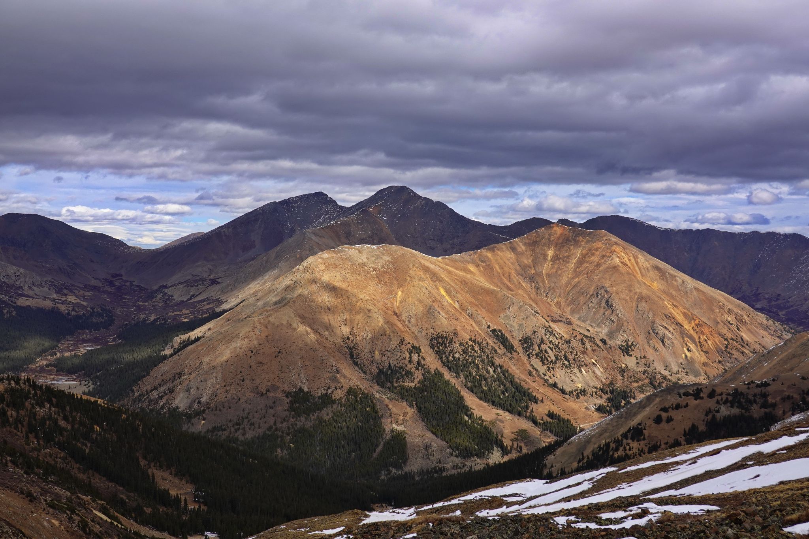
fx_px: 899
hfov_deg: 48.5
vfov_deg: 33.4
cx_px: 404
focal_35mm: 40
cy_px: 270
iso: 100
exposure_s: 1/500
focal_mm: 14.69
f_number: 5.6
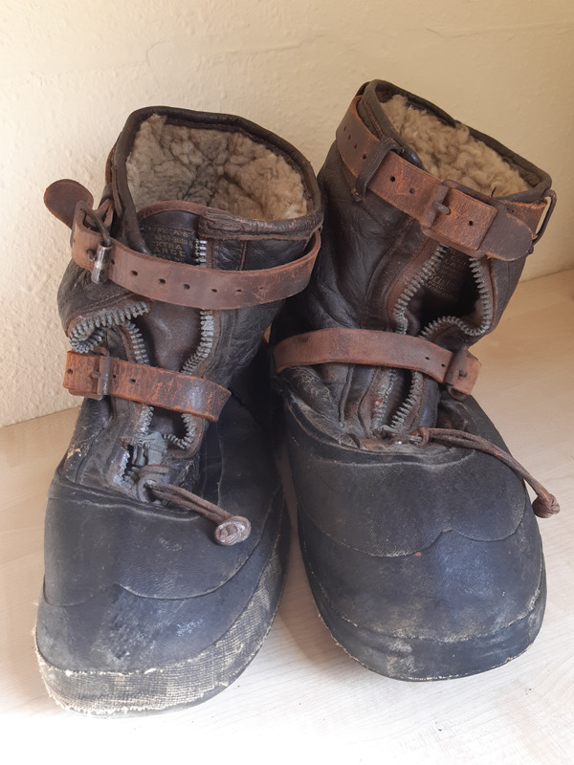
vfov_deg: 67.3
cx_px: 287
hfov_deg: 53.1
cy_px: 382
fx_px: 575
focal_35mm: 26
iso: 50
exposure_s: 1/50
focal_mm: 3.92
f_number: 1.7
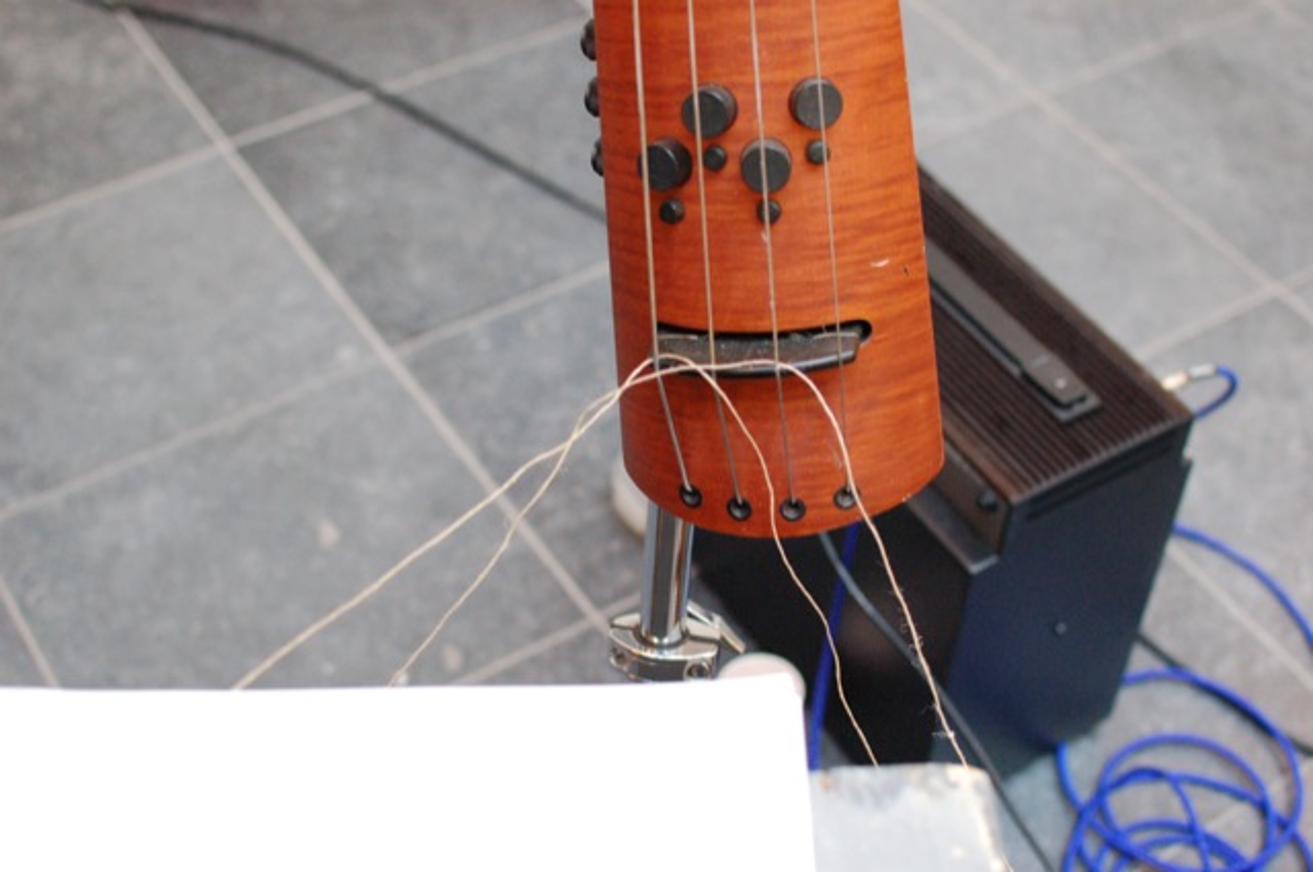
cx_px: 656
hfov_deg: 37.9
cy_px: 436
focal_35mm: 52
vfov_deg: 25.7
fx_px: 1912
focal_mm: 35
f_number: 2.8
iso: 1600
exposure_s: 1/30
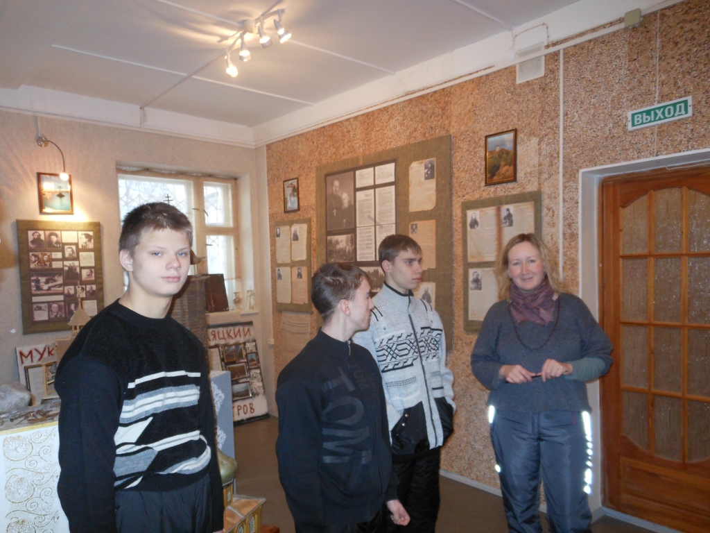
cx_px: 355
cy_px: 266
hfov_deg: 69.4
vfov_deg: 54.9
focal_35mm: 25
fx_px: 513
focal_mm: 4.5
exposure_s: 1/25
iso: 250
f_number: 3.2
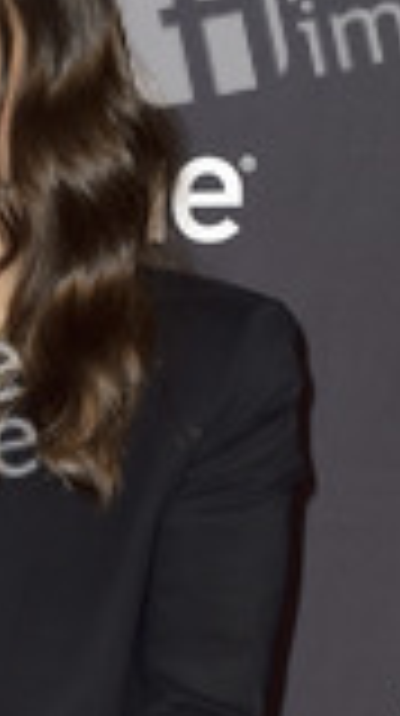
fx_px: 3501
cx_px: -61
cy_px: 675
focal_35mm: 185
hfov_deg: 6.5
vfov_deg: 11.6
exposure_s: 1/250
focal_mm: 70
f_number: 6.3
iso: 250
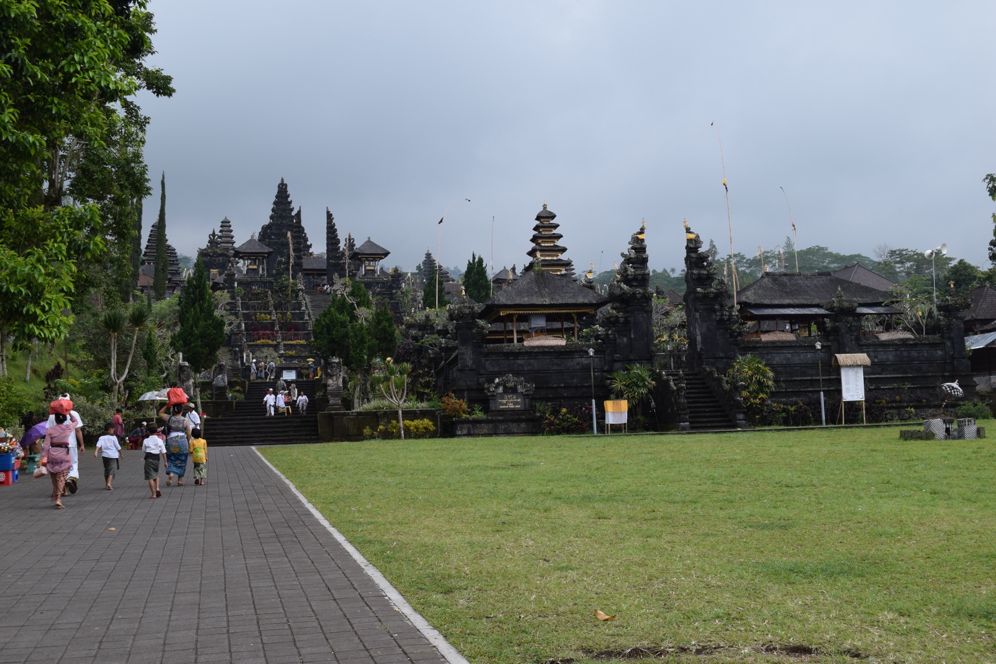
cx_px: 498
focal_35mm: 39
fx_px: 1079
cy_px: 332
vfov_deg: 34.2
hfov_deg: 49.6
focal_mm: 26
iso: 250
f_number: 8
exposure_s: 1/250
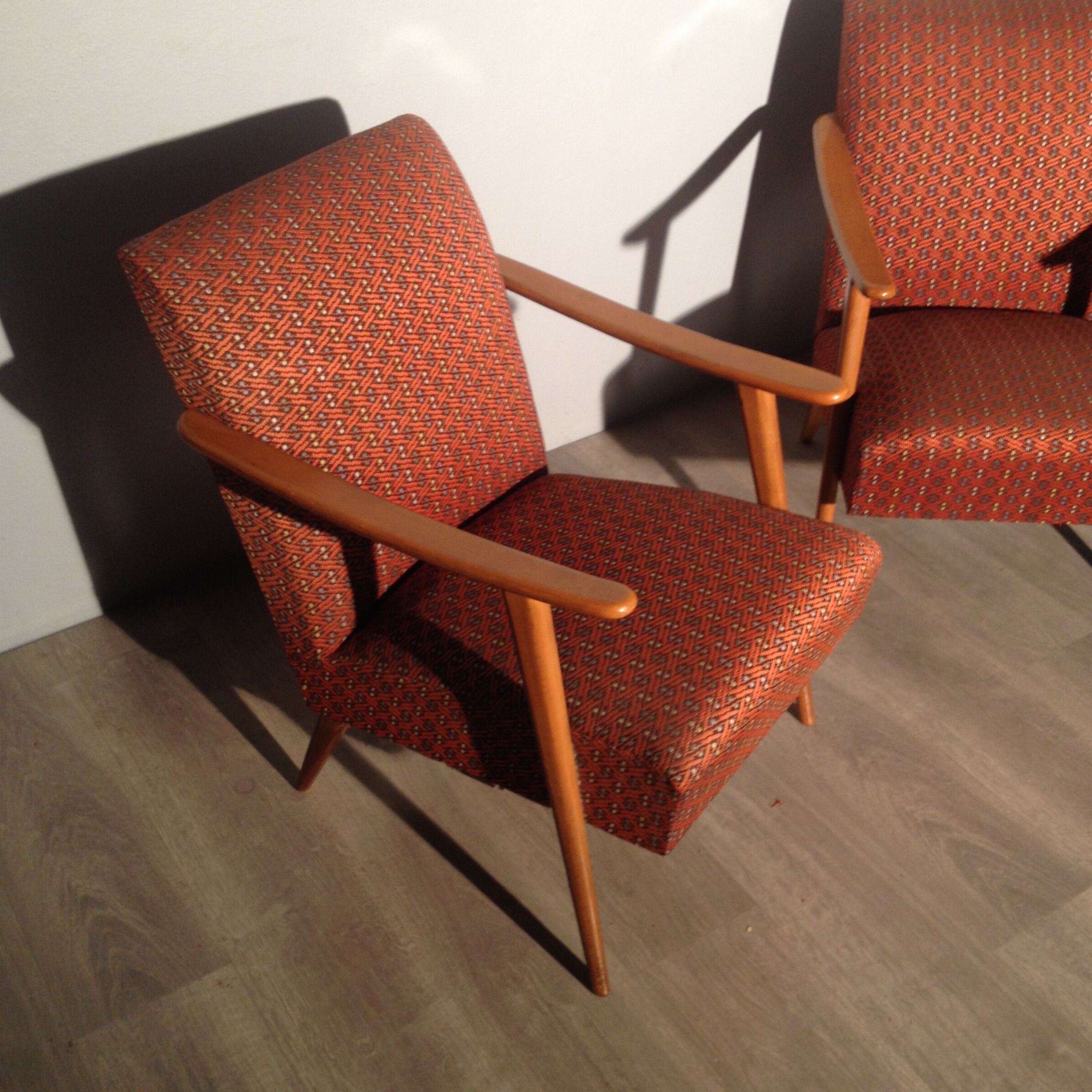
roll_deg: -1.8
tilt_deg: -36.0
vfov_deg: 40.0
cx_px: 550
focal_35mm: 42
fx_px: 1499
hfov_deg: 40.0
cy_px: 566
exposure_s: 1/20
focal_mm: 4.28
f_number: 2.4
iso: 64
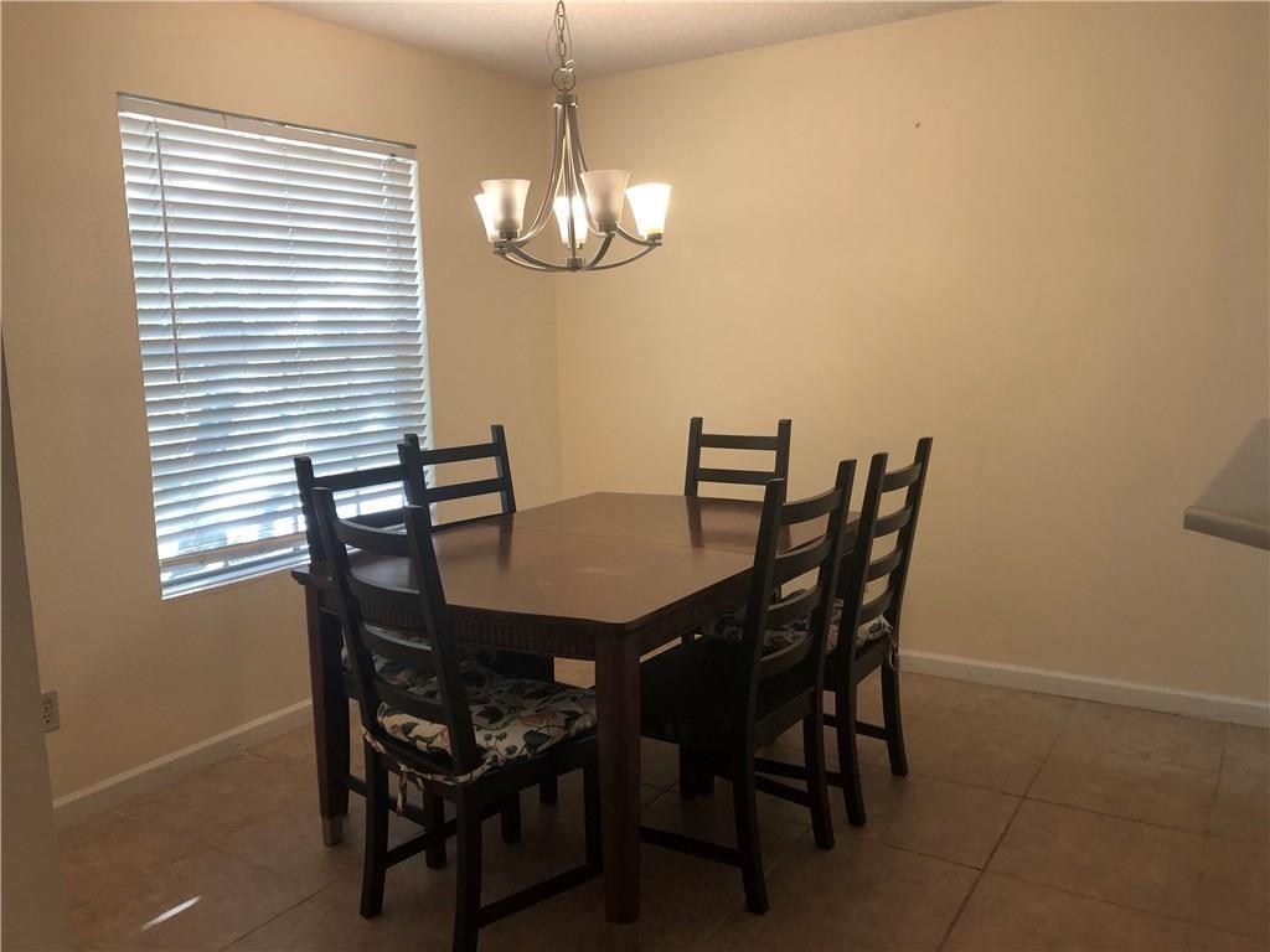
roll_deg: +0.3
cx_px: 635
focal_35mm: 28
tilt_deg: -8.2
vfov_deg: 49.7
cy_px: 476
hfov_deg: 63.4
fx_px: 1027
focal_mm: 3.99
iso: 40
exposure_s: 1/24
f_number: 1.8
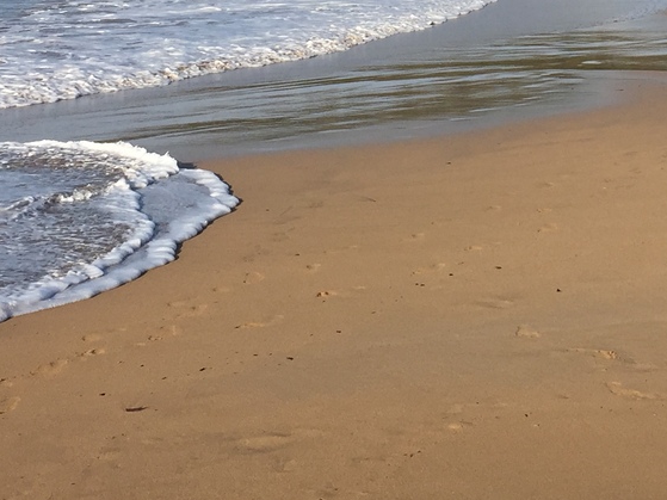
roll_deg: -1.4
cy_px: -88
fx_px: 1599
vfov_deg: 17.0
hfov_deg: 23.4
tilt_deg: -2.1
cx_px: 475
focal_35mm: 83
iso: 32
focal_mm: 4.15
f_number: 2.2
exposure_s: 1/2198
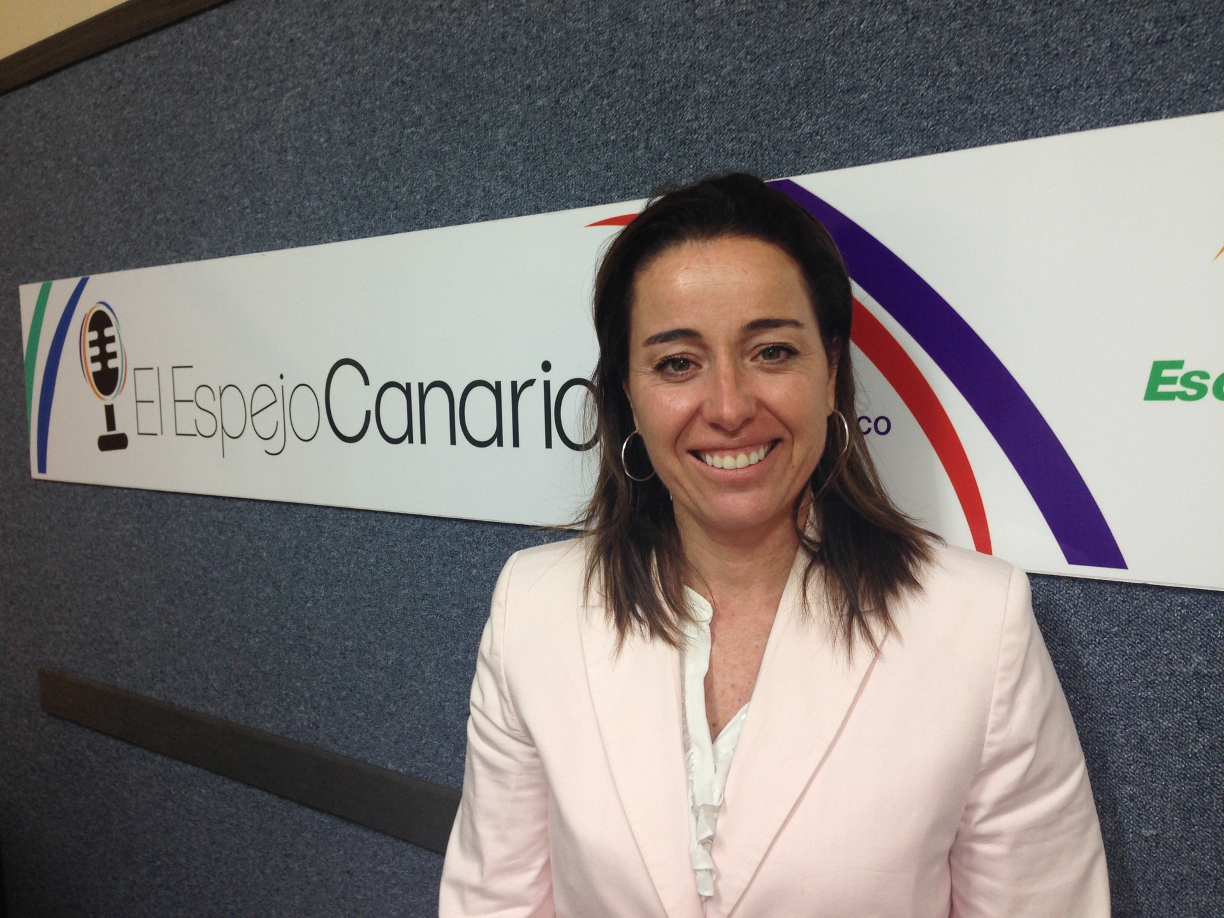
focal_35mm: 33
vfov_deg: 42.9
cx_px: 612
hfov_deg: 55.4
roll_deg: +0.5
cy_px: 459
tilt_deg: -4.1
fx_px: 1167
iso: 50
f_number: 2.4
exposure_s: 1/20
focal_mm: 4.12
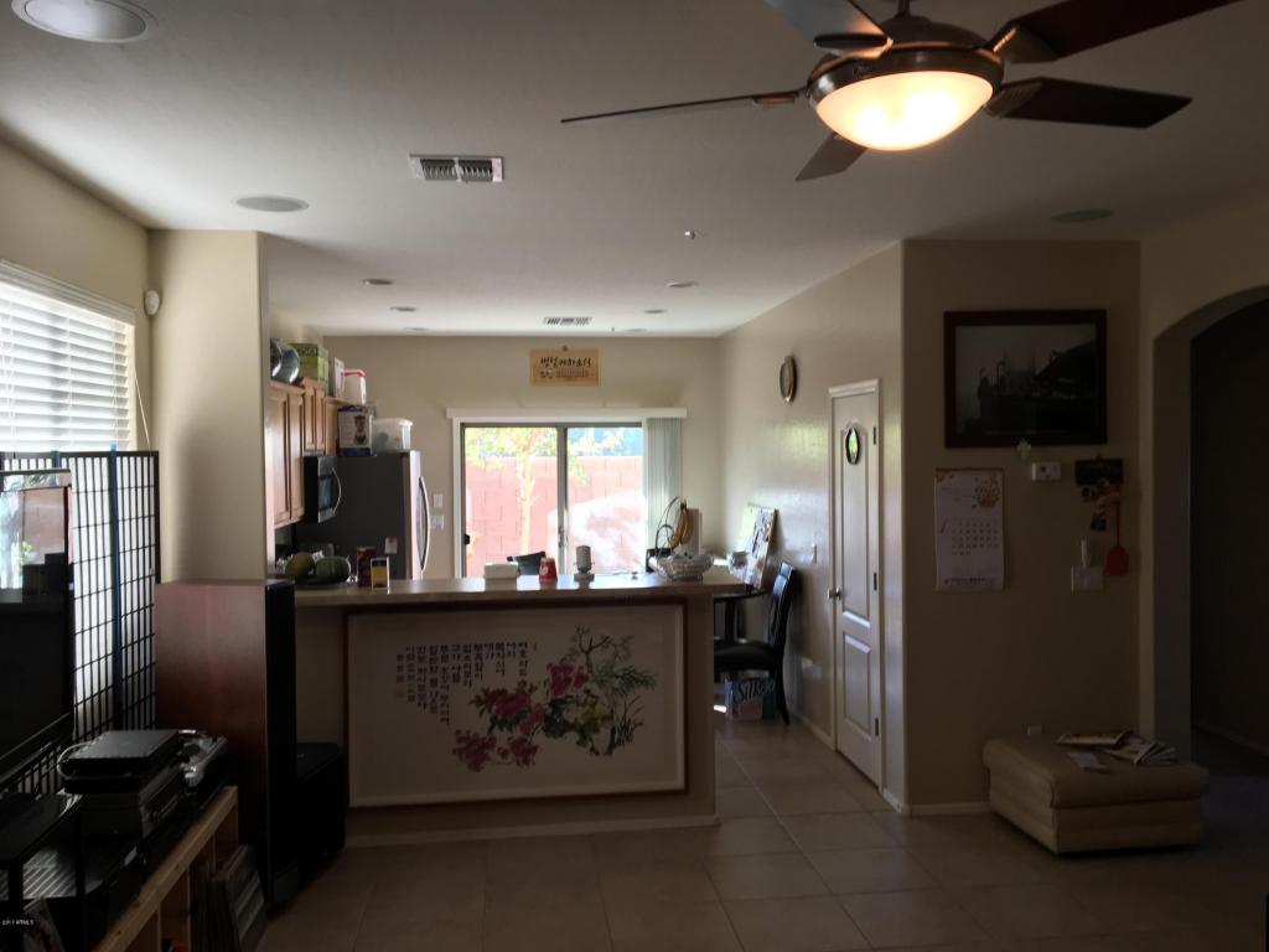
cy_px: 476
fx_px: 1063
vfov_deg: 48.2
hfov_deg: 61.7
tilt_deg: +0.6
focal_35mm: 29
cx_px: 634
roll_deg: -0.7
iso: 50
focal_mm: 4.15
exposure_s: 1/30
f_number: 2.2
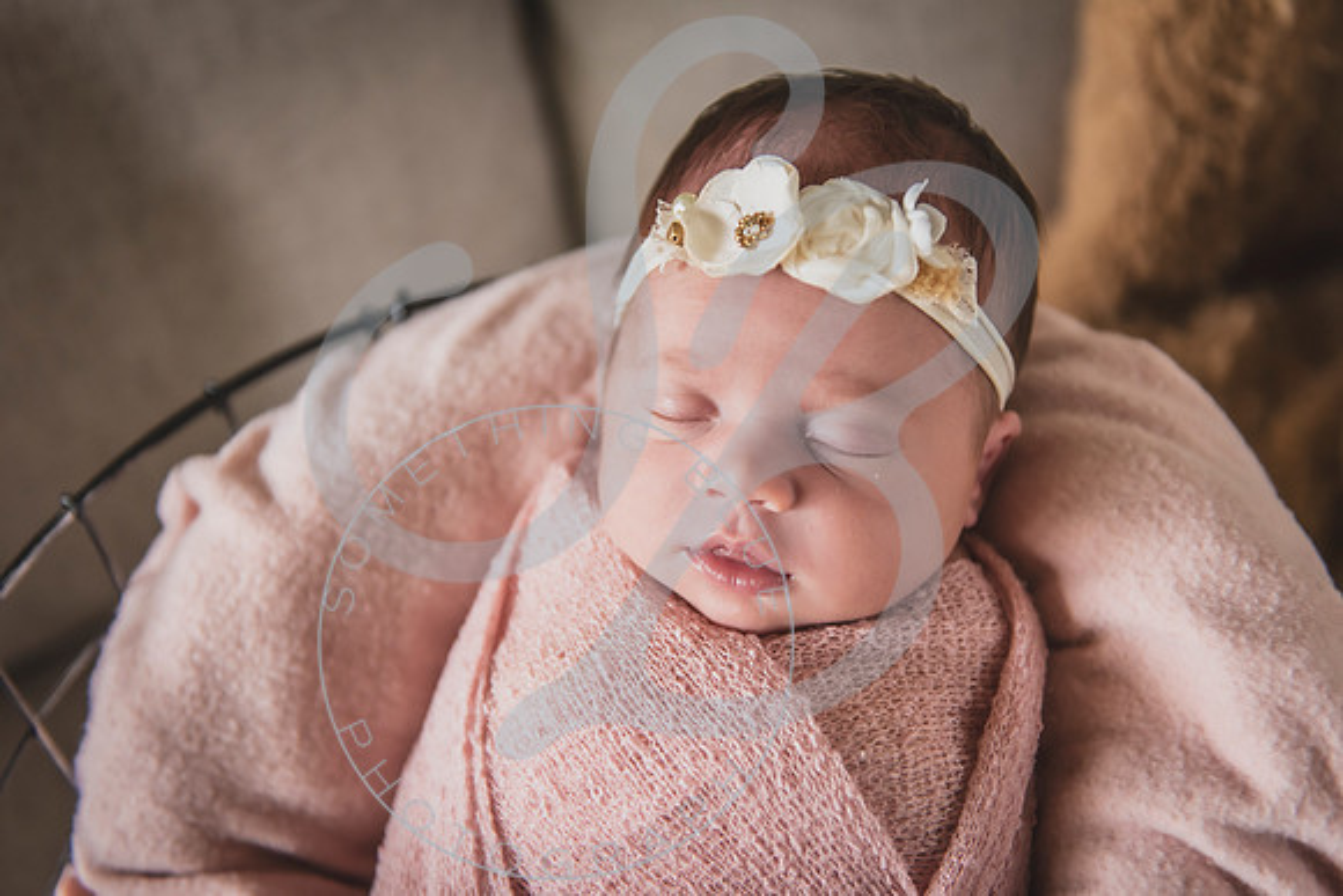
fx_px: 1705
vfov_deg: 29.5
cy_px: 441
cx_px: 682
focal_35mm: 46
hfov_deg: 43.0
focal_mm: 45
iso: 1250
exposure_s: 1/160
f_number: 2.8
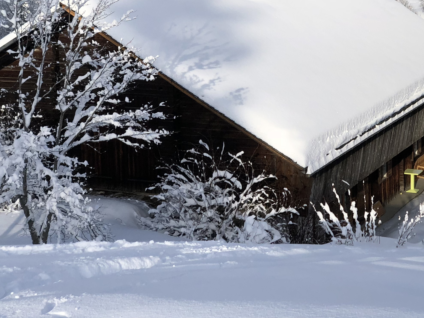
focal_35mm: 106
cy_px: 17
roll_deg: +1.5
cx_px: 370
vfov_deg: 13.8
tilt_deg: -8.5
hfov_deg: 18.3
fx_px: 1299
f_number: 2.4
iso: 16
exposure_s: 1/1297
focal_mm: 6
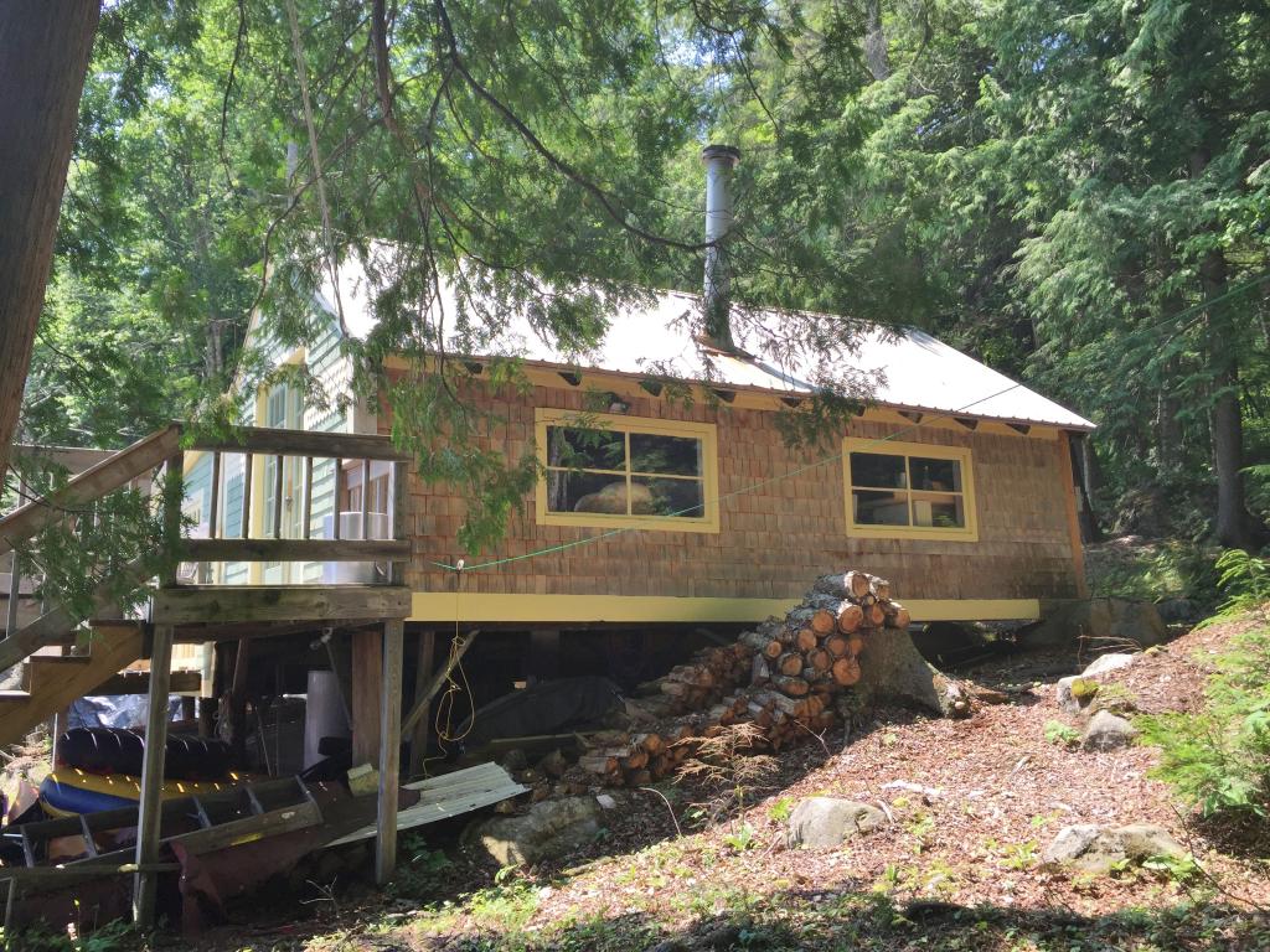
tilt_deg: +11.0
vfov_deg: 48.2
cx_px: 635
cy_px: 476
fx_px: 1064
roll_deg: +0.3
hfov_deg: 61.7
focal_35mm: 29
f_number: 2.2
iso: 32
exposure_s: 1/471
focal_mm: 4.15
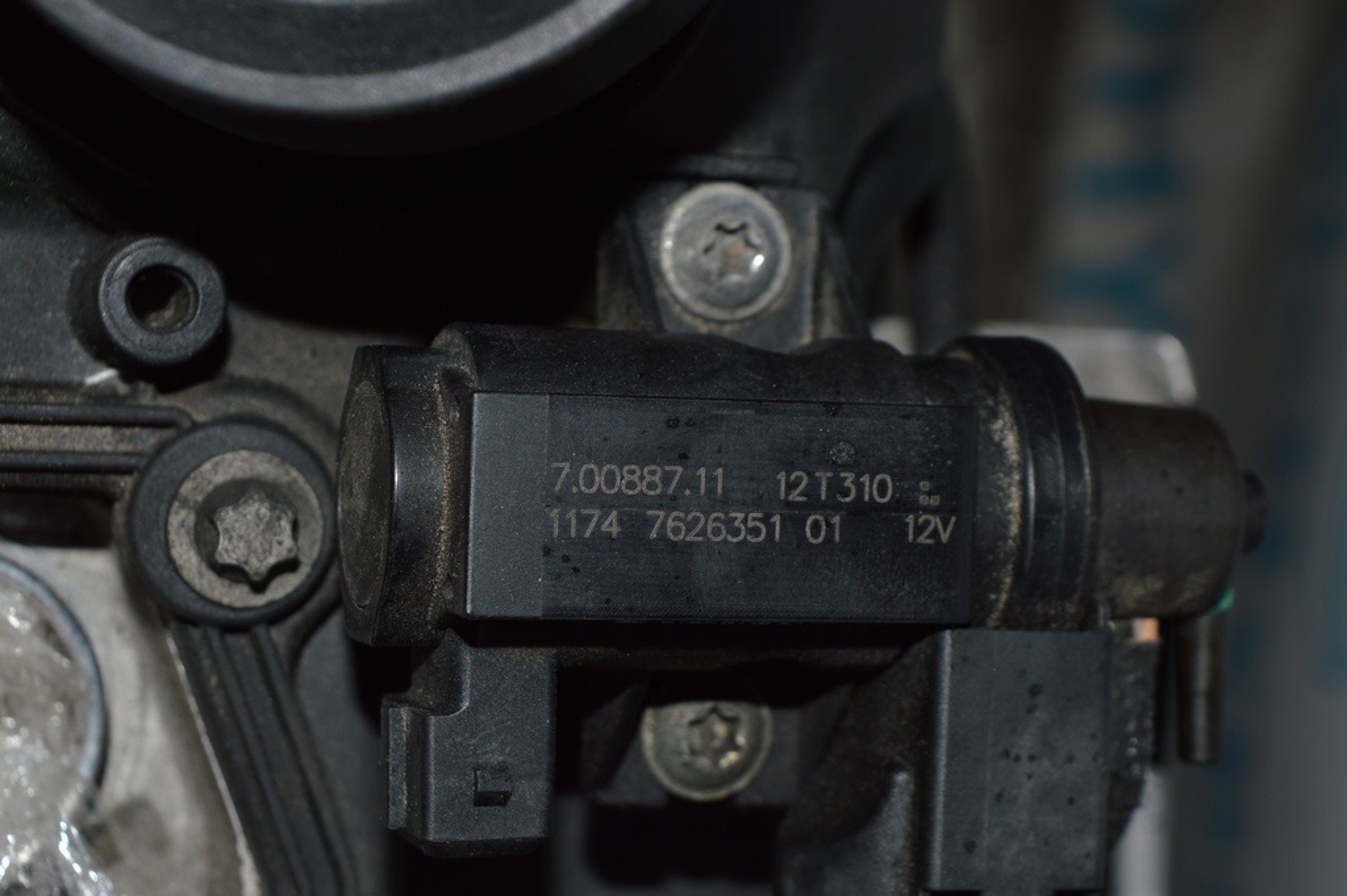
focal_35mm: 82
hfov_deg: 24.6
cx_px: 674
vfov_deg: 16.5
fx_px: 3084
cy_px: 448
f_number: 8
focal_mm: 55
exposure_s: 1/60
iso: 100
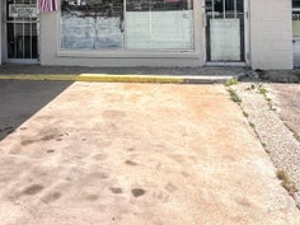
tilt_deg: +0.5
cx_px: 119
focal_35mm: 38
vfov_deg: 34.5
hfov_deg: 48.7
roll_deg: -0.3
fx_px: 329
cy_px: 3
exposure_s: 1/1247
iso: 40
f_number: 2.2
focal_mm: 2.22
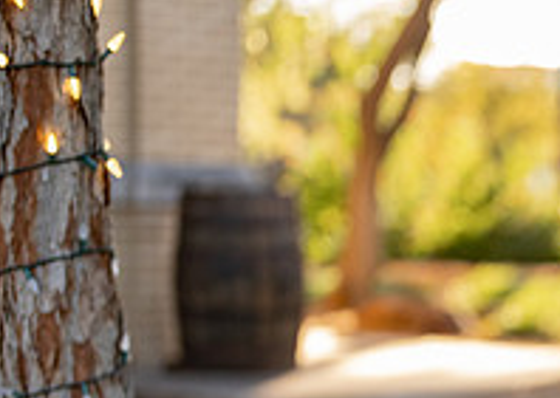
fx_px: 2653
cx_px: 808
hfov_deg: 11.6
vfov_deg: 8.5
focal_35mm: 167
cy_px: 491
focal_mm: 50
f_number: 1.2
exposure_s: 1/400
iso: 100
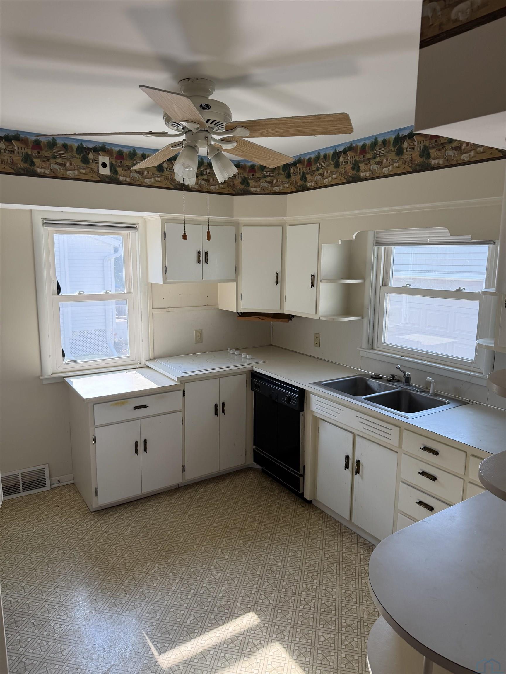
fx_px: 468
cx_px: 253
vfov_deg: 71.6
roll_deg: -1.3
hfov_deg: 56.8
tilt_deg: -10.2
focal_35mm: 24
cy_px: 337
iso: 80
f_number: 1.78
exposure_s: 1/203
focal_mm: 6.76
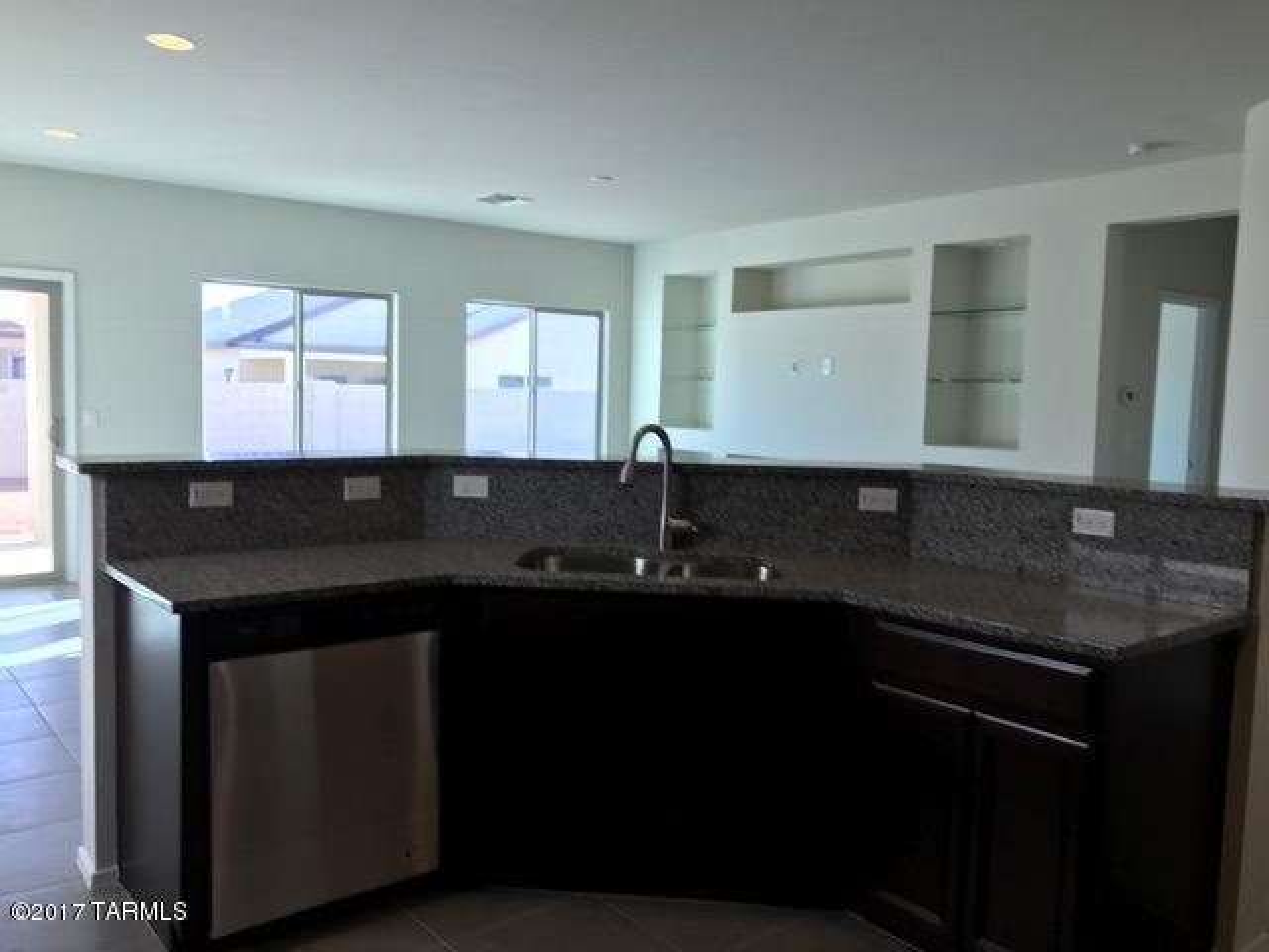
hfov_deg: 63.4
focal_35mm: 28
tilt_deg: -3.4
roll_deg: -1.4
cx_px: 634
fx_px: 1026
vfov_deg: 49.7
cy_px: 476
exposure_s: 1/60
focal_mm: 3.99
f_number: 1.8
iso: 25
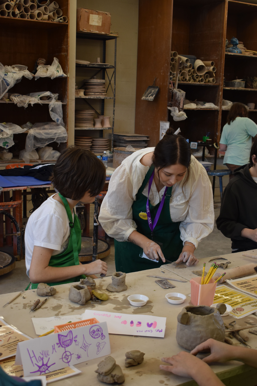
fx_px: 498
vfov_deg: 42.3
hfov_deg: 28.9
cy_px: 193
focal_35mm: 46
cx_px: 128
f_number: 4.2
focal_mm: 31
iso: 400
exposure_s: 1/80
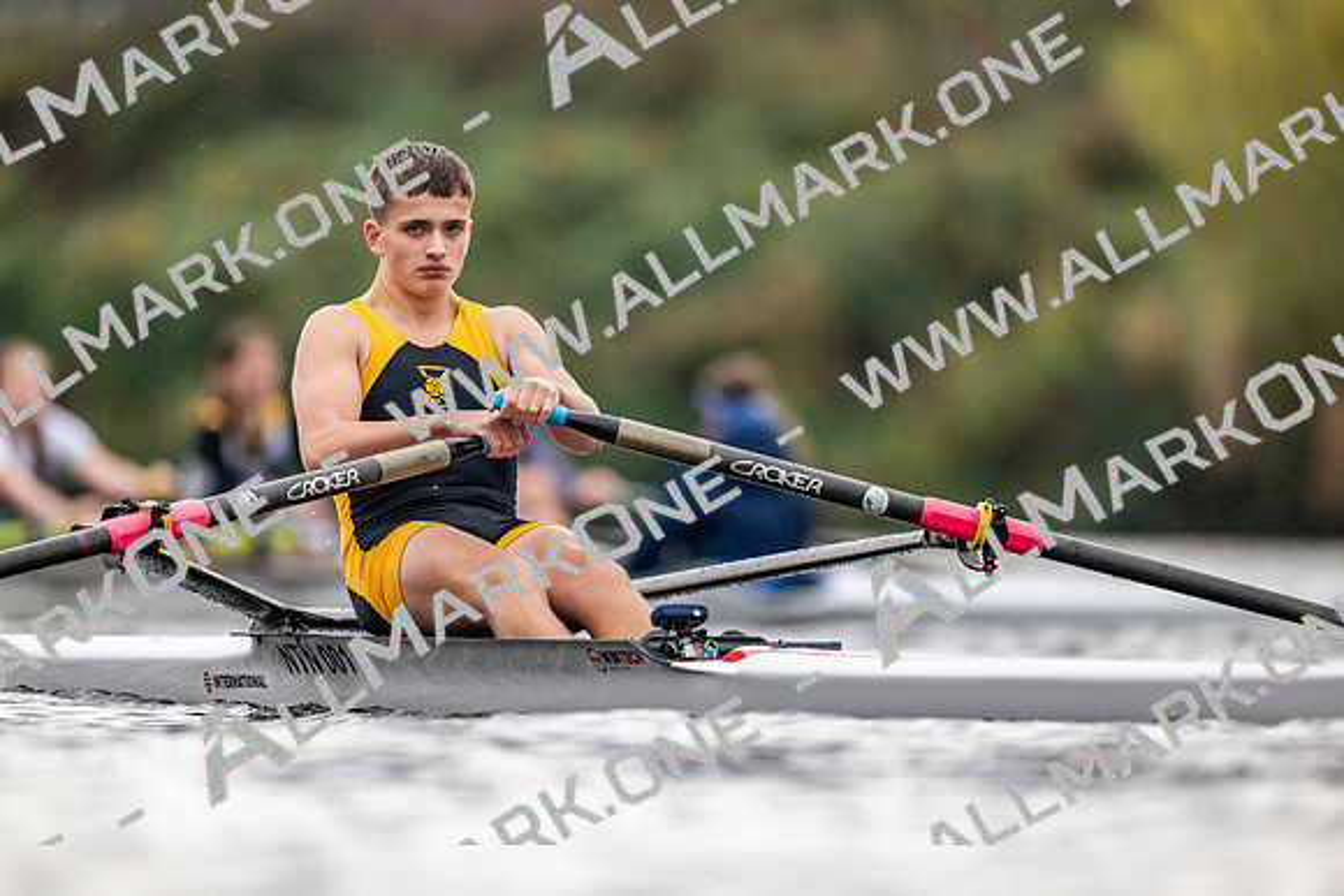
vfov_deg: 2.3
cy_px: 448
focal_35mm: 600
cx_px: 672
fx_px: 22404
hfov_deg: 3.4
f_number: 4
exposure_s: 1/2500
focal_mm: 600
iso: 2500
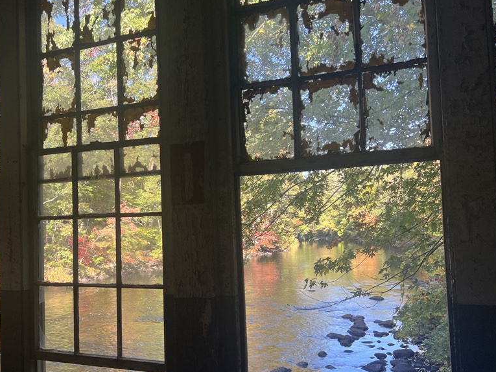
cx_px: 185
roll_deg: +2.3
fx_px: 487
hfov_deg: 53.3
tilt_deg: +3.0
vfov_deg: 41.8
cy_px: 205
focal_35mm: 34
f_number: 1.5
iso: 50
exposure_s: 1/316
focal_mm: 5.7
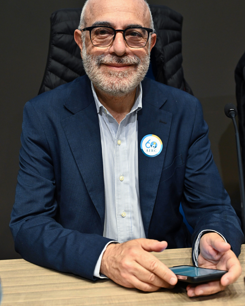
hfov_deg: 29.7
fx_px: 462
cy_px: 137
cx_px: 122
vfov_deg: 36.6
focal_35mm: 51
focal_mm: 45
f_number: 4.5
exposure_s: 1/100
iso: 1600
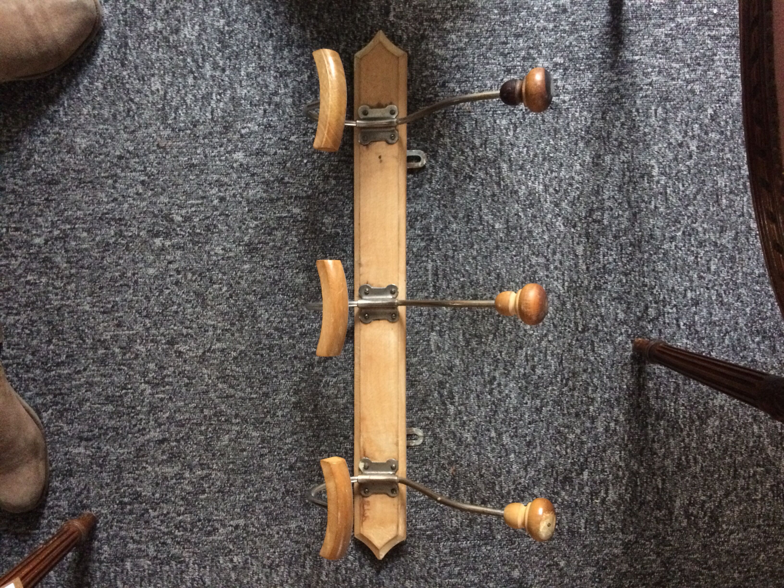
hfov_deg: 61.7
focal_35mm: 29
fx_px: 657
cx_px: 392
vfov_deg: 48.2
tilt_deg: -87.4
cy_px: 294
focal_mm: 4.15
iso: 400
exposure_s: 1/17
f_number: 2.2
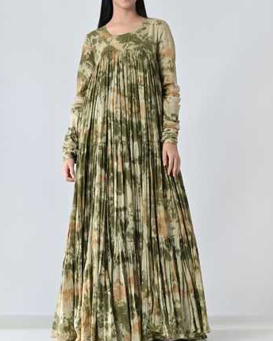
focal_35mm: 78
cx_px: 136
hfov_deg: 19.7
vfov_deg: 24.4
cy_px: 152
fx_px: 788
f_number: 8
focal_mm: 68
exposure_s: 1/160
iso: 200
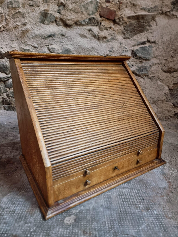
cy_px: 118
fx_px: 165
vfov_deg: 71.6
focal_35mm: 24
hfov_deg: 56.8
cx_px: 89
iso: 500
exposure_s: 1/25
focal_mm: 6.7
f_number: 1.8
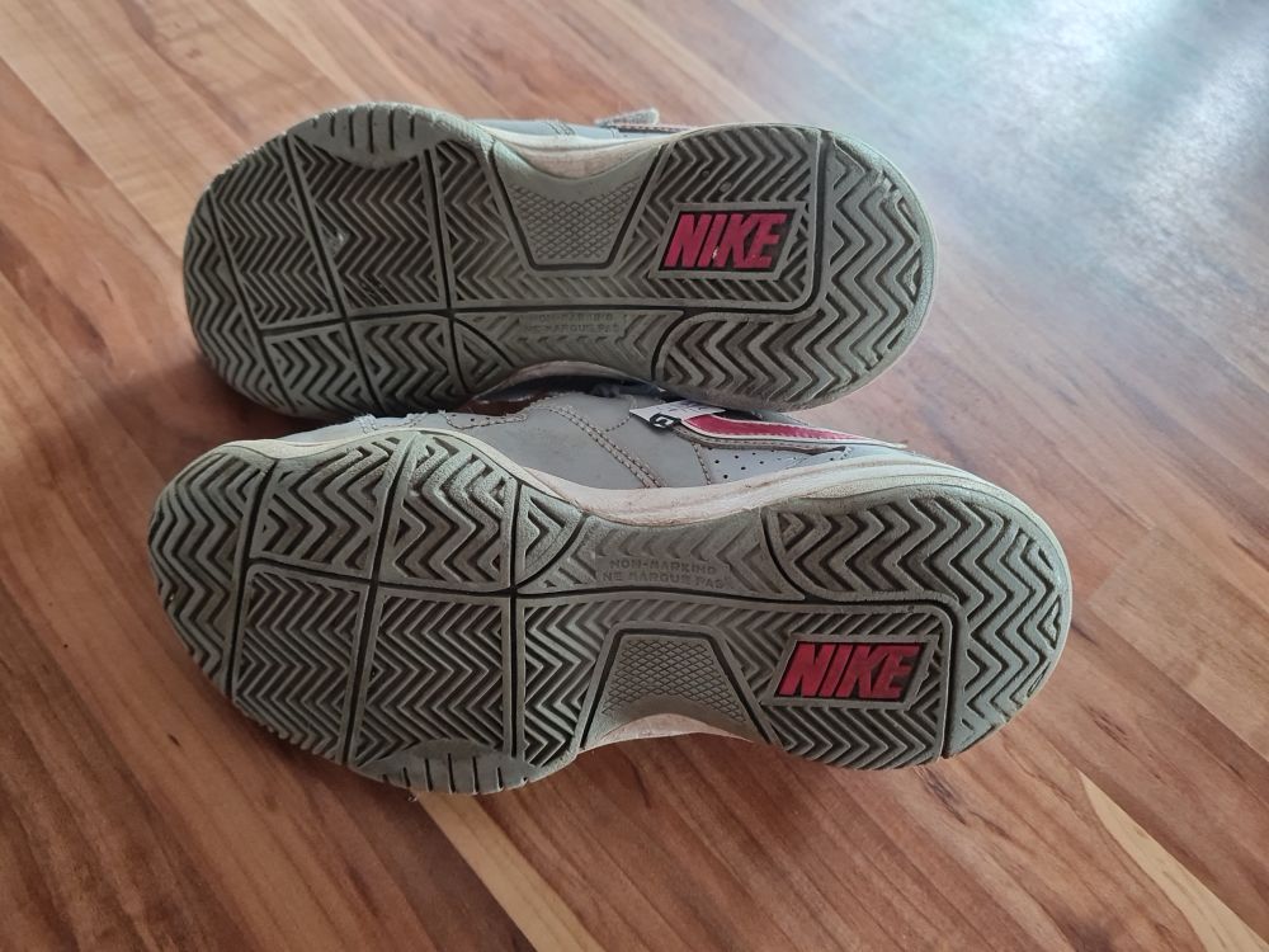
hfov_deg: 67.3
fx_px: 953
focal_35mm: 26
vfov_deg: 53.1
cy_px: 476
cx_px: 634
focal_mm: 5.4
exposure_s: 1/50
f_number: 1.8
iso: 250
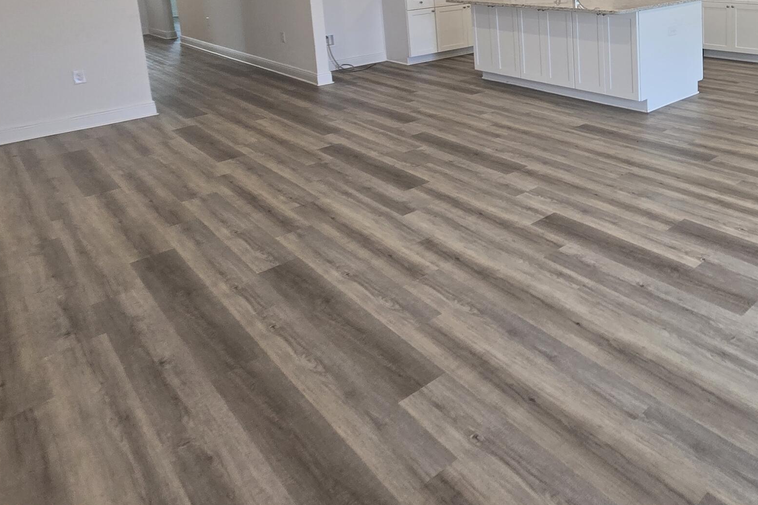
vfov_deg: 43.8
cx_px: 629
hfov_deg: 62.2
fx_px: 547
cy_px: 24
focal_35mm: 26
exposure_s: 1/60
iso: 125
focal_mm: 2.2
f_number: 2.2
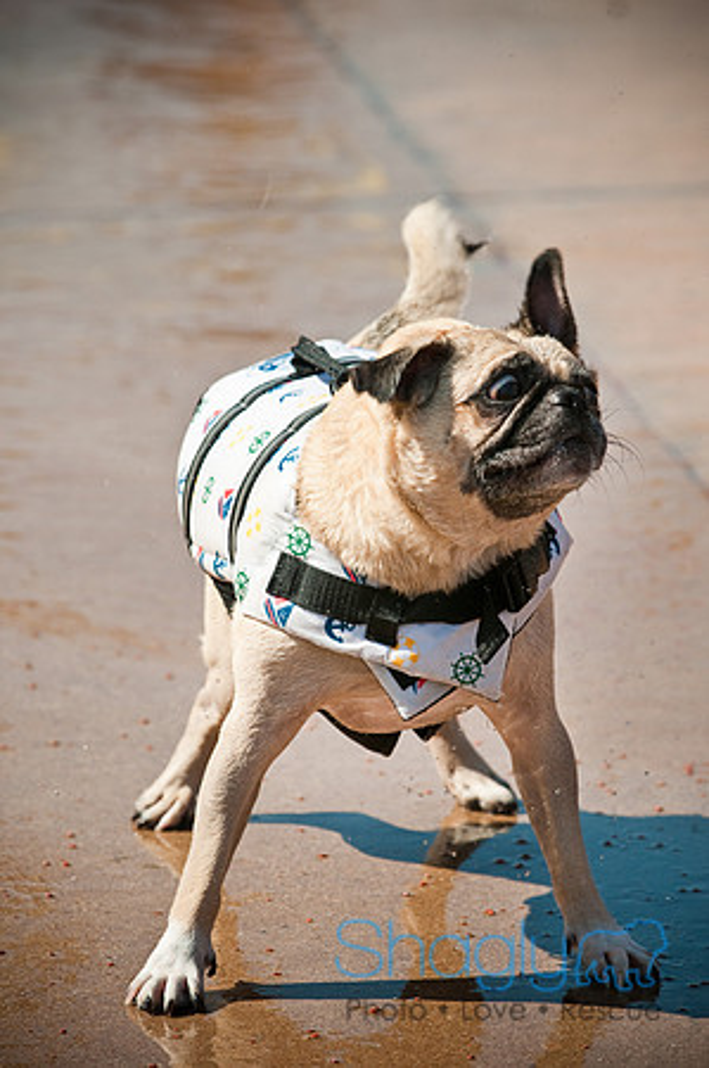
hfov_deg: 5.2
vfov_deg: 7.9
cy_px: 534
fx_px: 7772
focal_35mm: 262
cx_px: 354
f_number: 5.6
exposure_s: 1/1250
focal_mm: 175
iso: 200
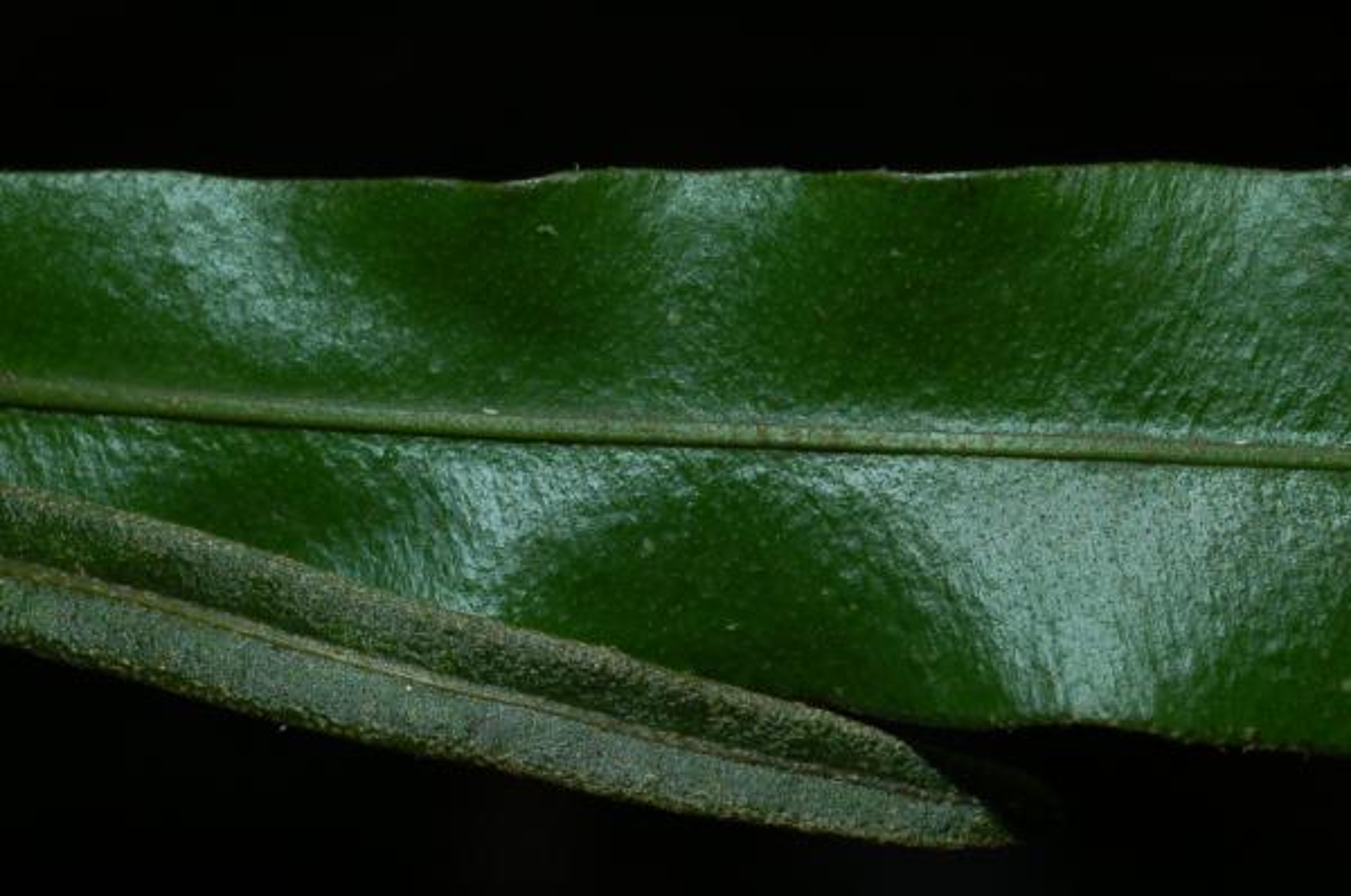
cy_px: 448
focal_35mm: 90
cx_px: 676
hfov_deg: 22.7
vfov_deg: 15.1
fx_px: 3372
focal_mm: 60
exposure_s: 1/60
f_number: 13
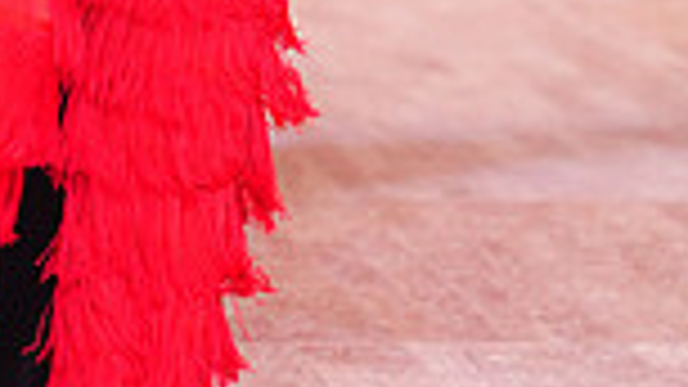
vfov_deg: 3.2
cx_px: -164
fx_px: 6822
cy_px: -464
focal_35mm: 374
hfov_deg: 5.7
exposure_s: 1/250
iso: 1000
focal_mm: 94
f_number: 2.8
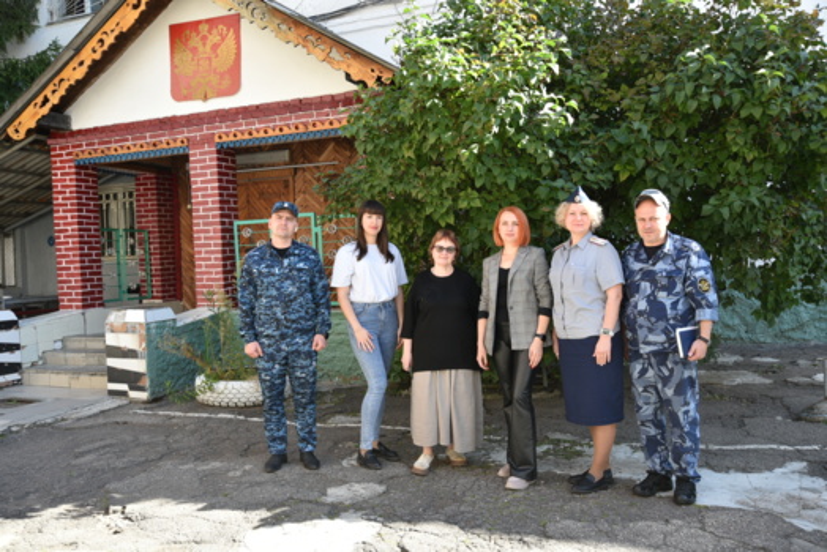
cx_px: 414
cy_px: 276
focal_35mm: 31
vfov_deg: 42.4
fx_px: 713
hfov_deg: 60.3
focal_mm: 31
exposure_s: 1/200
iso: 400
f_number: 7.1
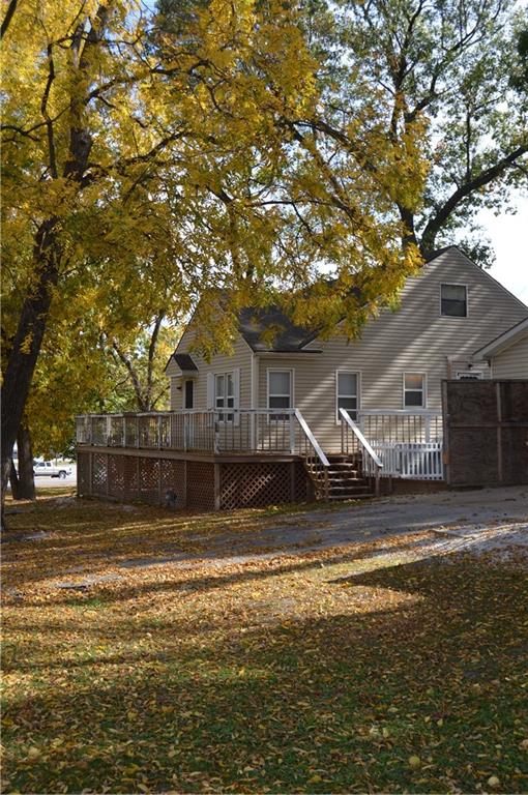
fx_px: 926
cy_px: 398
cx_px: 264
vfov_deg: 46.5
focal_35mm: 42
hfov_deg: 31.8
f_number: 6.3
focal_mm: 28
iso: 100
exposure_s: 1/160
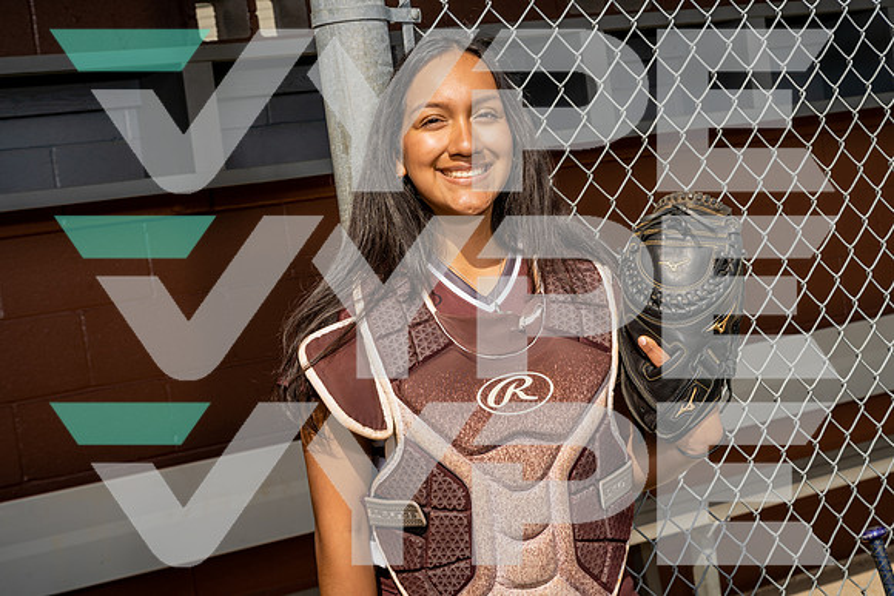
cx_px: 447
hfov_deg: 28.8
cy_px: 298
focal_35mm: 70
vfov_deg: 19.5
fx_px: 1739
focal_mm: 70
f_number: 10
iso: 100
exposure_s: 1/250
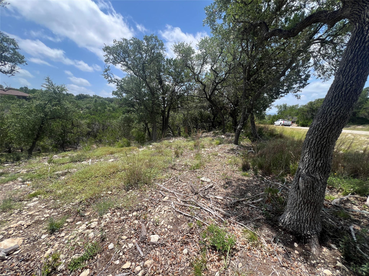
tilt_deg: -11.9
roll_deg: -0.1
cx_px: 184
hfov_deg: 106.2
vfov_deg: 89.9
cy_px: 138
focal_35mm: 13
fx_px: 139
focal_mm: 1.57
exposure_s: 1/821
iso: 32
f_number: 1.8
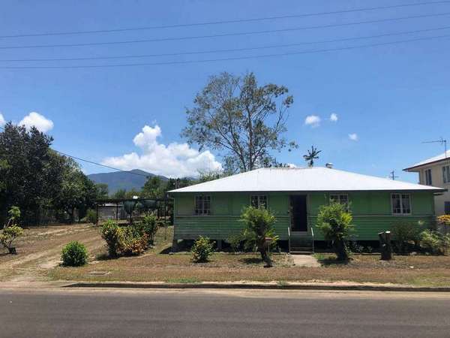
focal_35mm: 28
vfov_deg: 49.7
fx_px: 364
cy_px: 169
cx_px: 225
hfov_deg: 63.4
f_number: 1.8
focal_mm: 3.99
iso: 20
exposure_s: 1/2825
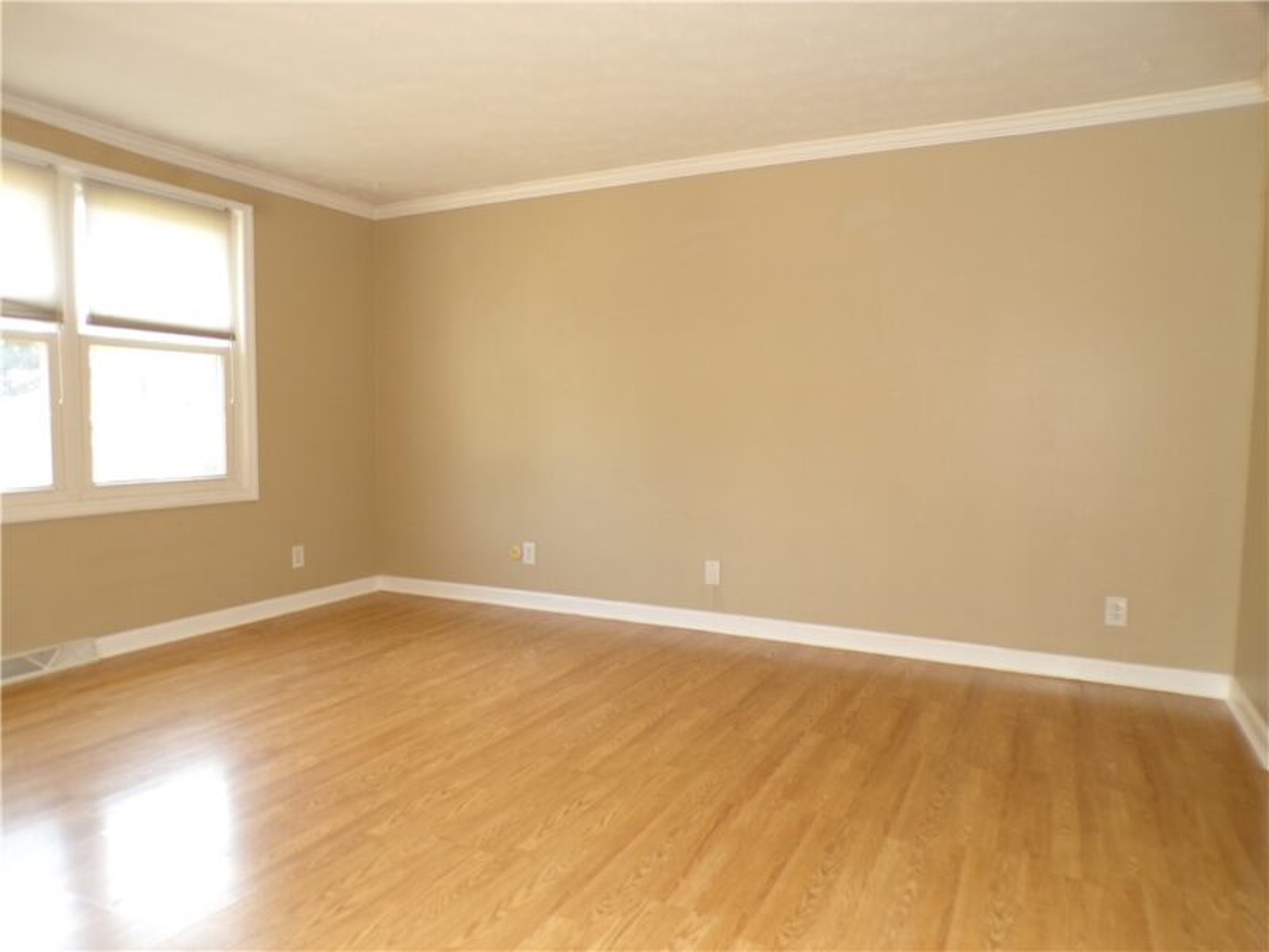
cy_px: 476
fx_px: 880
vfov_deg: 56.8
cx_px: 634
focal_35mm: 24
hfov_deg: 71.6
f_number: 3
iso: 200
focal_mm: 4.3
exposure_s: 1/34
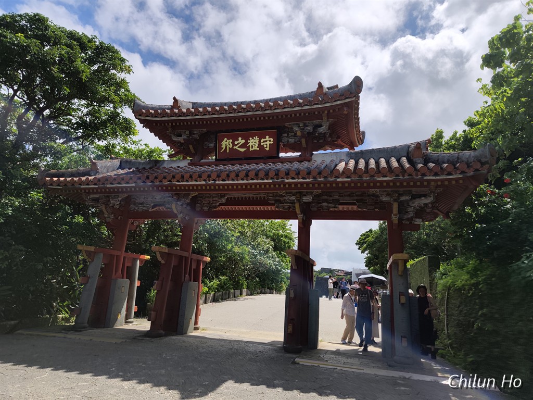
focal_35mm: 23
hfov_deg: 73.9
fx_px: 354
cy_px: 200
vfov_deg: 58.9
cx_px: 266
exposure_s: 1/2087
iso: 50
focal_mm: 6.07
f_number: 1.7
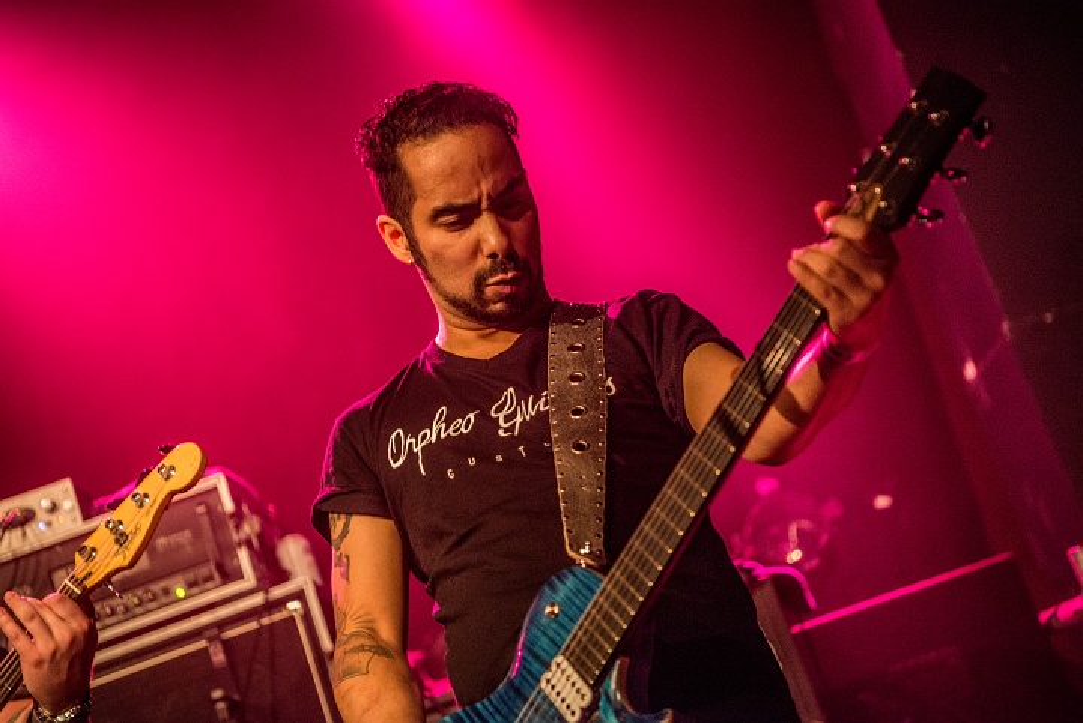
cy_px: 362
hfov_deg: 28.8
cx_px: 542
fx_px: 2107
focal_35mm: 70
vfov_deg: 19.5
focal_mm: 70
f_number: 2.8
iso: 2500
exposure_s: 1/80
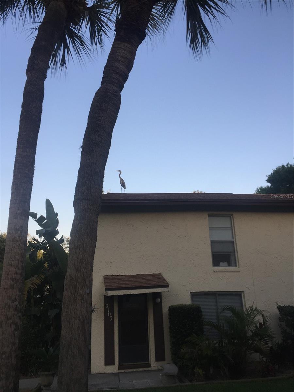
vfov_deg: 61.7
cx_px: 147
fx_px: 328
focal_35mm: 29
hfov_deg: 48.2
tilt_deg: +16.8
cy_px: 196
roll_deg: +1.9
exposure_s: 1/373
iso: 32
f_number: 2.2
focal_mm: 4.15
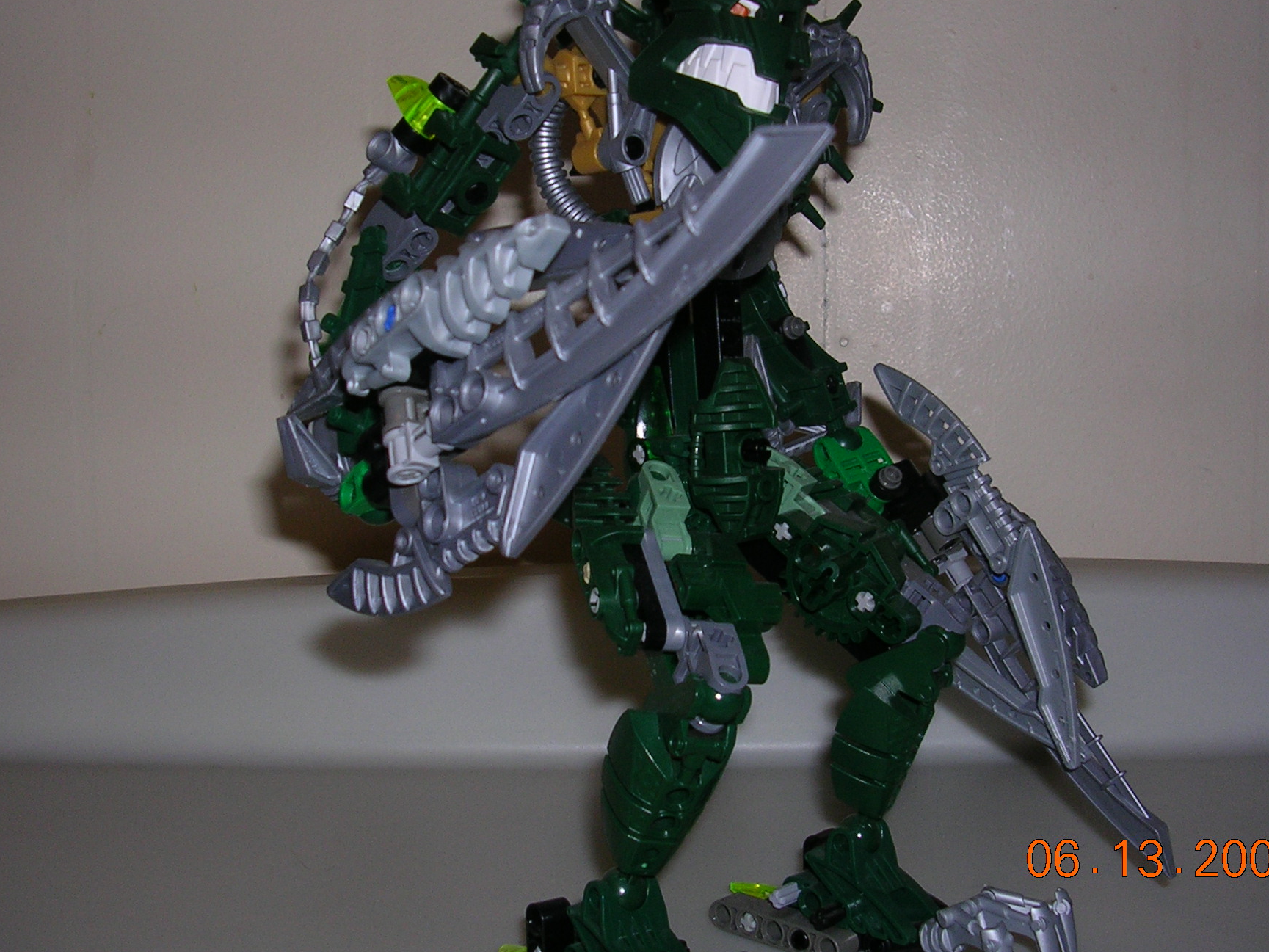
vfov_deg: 32.1
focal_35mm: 45
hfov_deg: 42.1
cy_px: 413
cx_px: 655
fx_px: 1650
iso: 50
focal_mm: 5.8
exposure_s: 1/60.1
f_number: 2.8
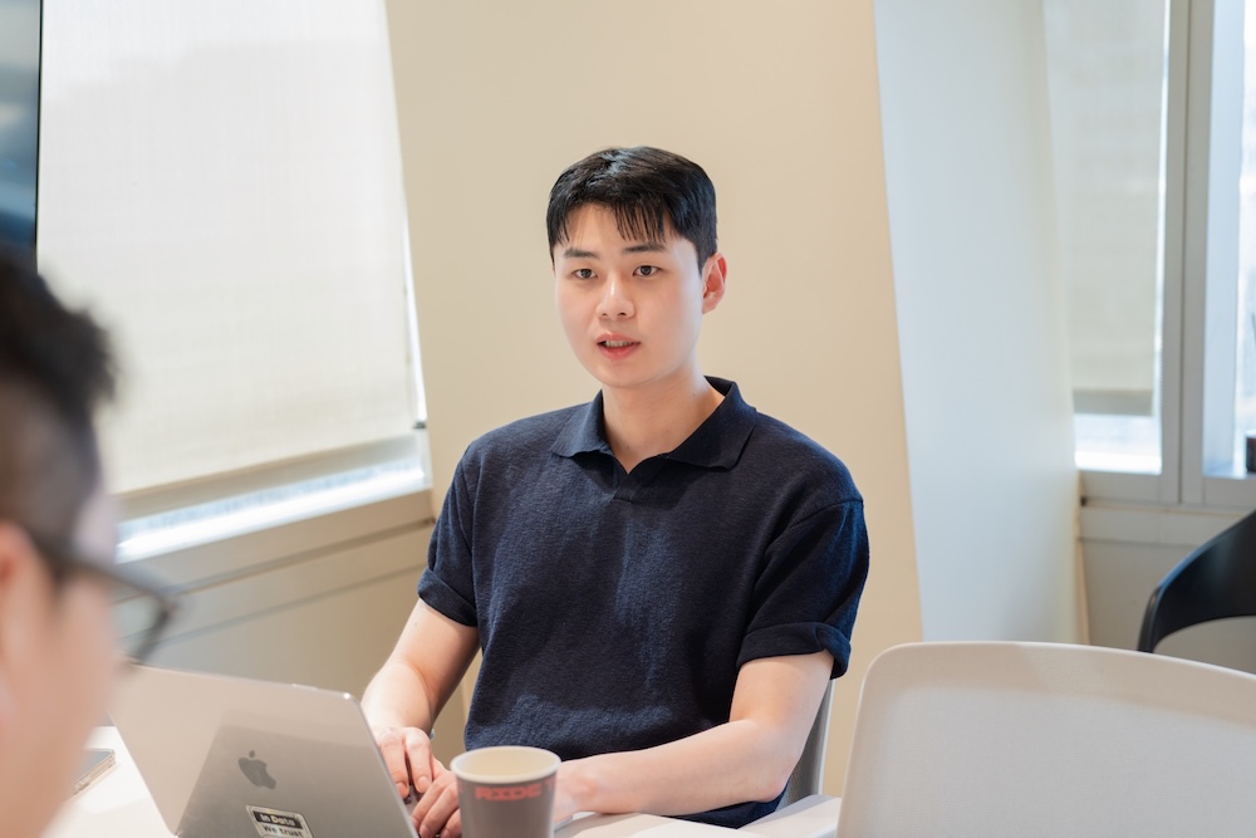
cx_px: 628
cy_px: 419
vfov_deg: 28.1
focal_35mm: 48
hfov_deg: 41.1
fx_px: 1675
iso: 160
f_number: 2.8
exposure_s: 1/60
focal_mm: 48
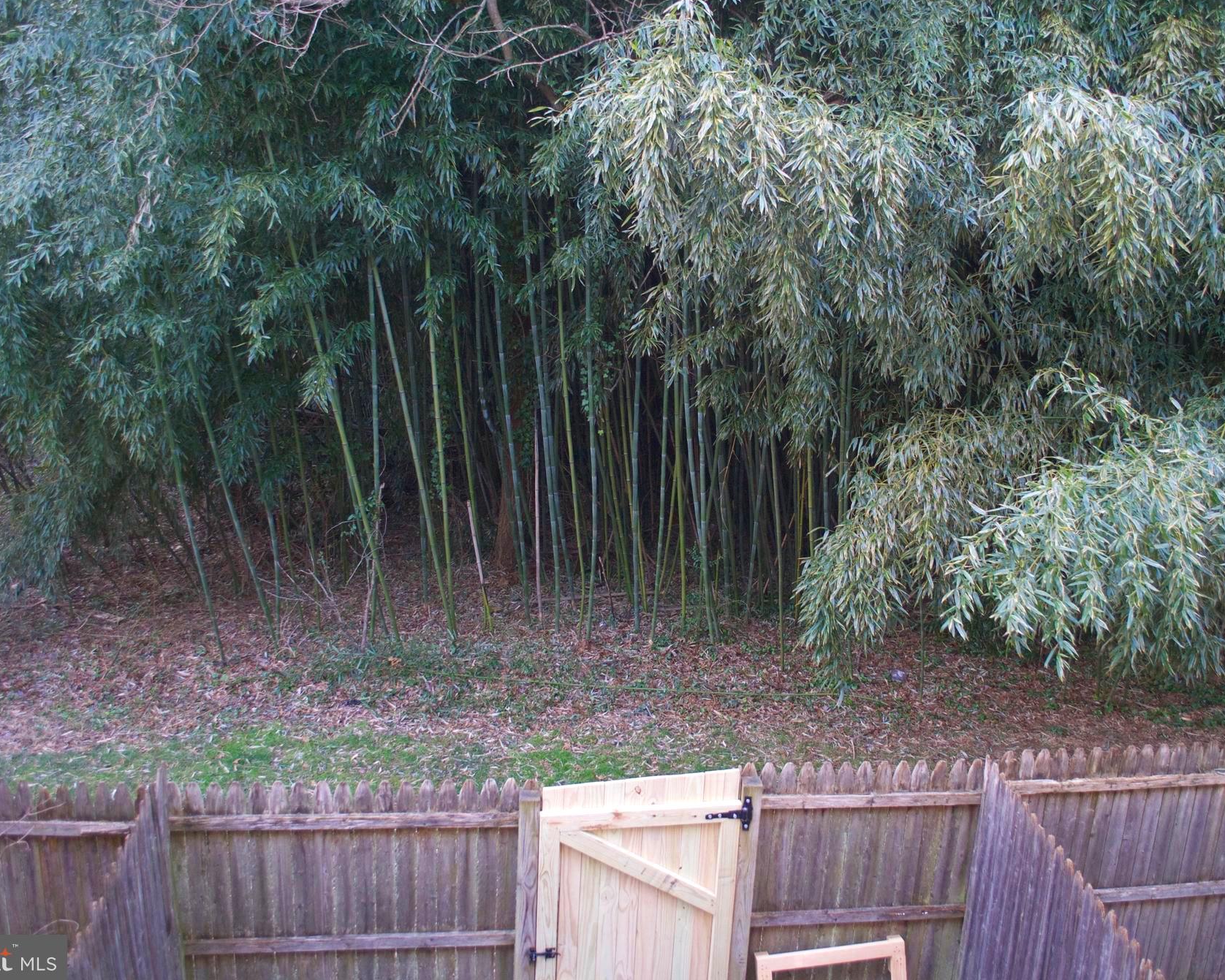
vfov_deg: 47.1
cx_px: 653
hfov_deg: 57.1
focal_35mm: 31
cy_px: 487
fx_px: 1124
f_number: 3.5
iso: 360
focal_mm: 18
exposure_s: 1/30
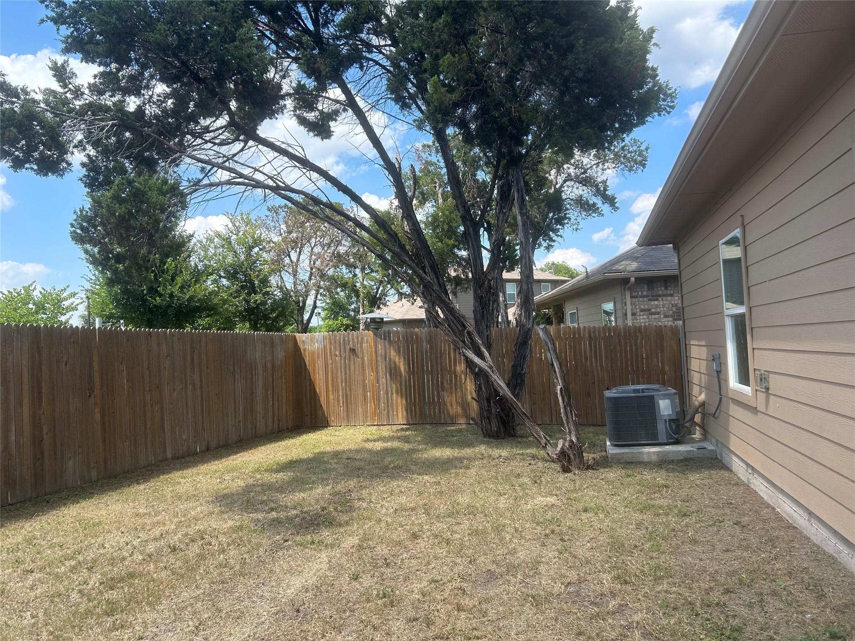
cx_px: 428
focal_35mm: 26
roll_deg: +3.3
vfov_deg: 53.1
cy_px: 320
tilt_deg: +2.5
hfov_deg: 67.3
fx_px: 642
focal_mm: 5.7
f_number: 1.5
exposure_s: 1/2083
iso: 50
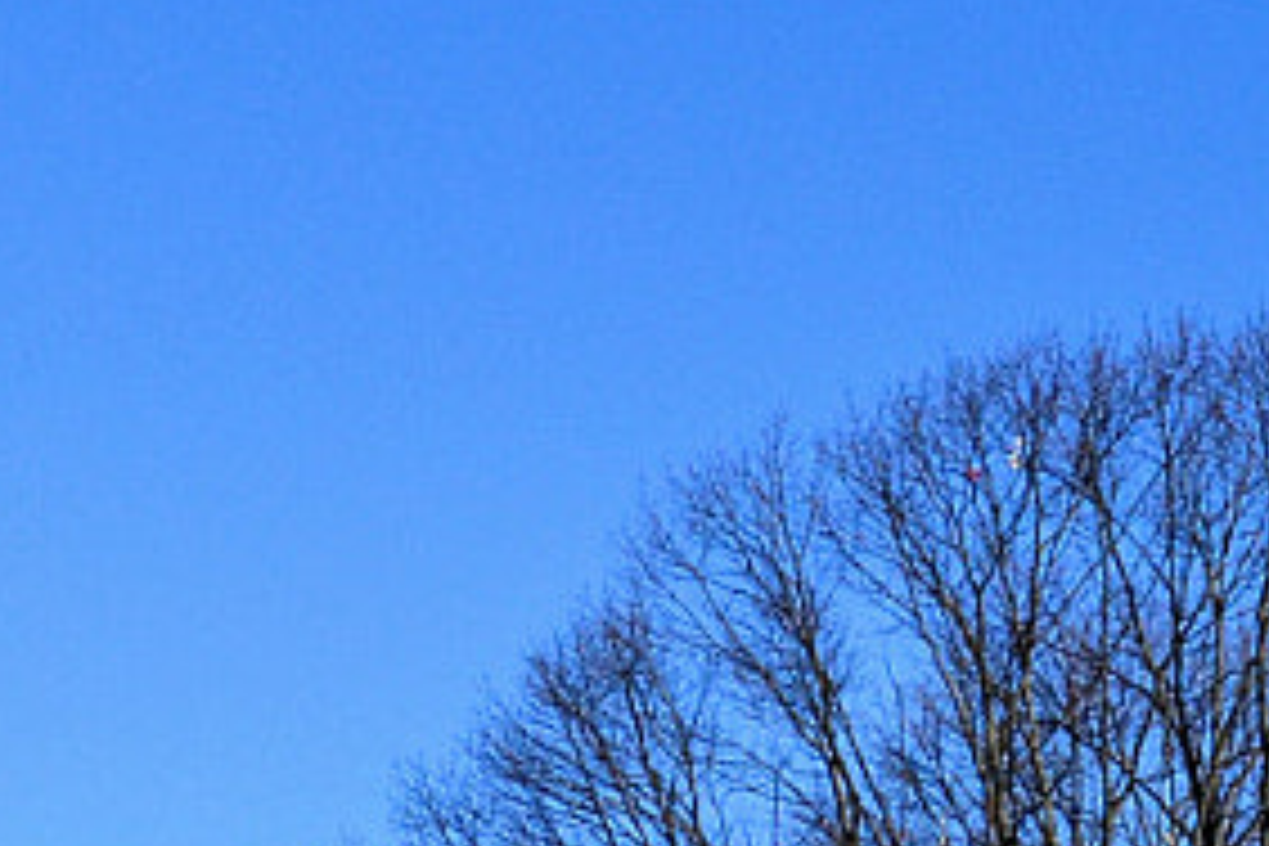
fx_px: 7190
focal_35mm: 204
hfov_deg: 9.3
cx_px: -1503
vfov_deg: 6.7
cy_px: 936
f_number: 11
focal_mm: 24
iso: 400
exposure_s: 1/500
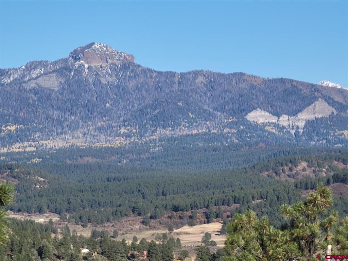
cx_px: 174
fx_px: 2413
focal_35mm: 240
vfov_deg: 6.2
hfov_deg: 8.2
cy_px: 130
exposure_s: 1/376
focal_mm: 30.6
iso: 50
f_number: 4.9
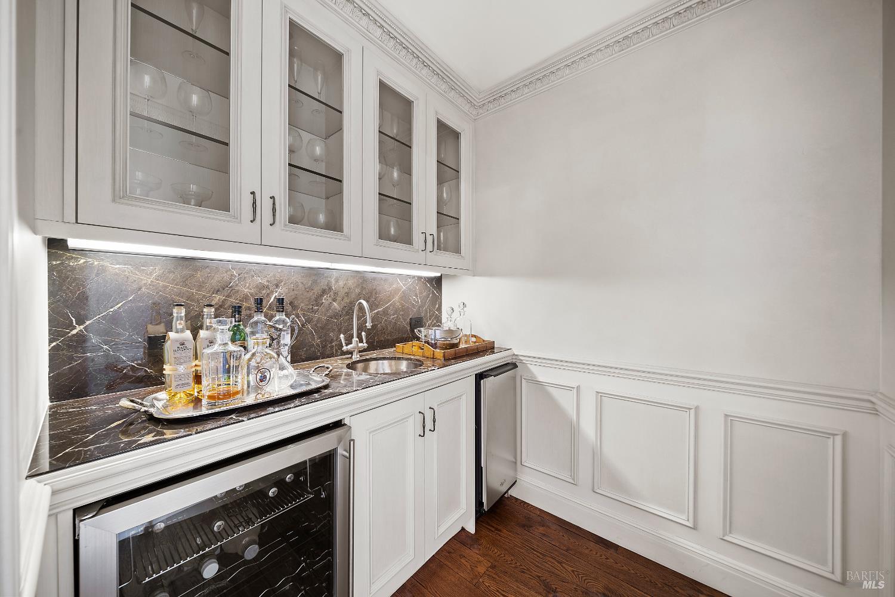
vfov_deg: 90.0
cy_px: 298
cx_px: 448
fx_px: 298
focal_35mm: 12
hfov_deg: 112.6
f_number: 8
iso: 400
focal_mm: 12
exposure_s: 4
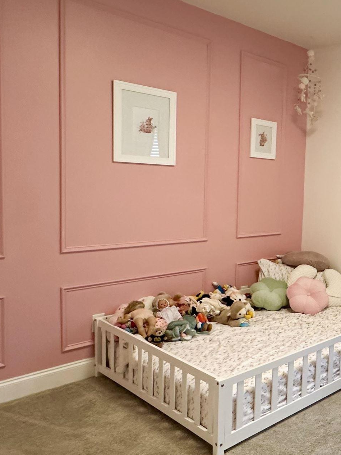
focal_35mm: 34
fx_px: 447
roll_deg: -2.4
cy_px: 224
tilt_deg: -5.9
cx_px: 367
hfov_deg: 36.1
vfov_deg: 54.0
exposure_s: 1/60
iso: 200
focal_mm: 2.22
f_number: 2.2
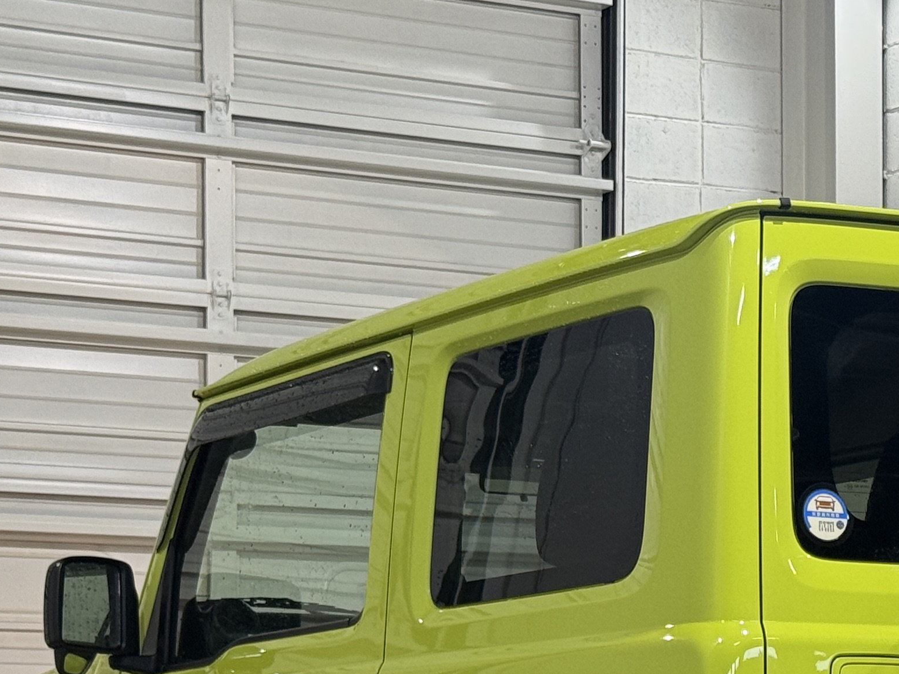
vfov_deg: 11.7
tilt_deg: +0.6
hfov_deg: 15.6
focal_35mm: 125
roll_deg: +0.0
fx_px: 3246
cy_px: 764
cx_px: 756
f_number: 1.78
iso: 80
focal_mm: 6.76
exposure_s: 1/60
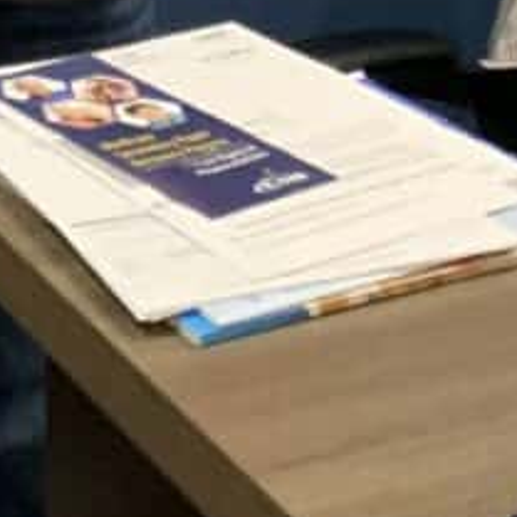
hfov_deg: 12.5
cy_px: -693
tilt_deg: -4.9
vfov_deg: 11.2
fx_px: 2230
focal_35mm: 132
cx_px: -299
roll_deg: +2.1
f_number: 1.8
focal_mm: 4.25
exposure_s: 1/40
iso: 320
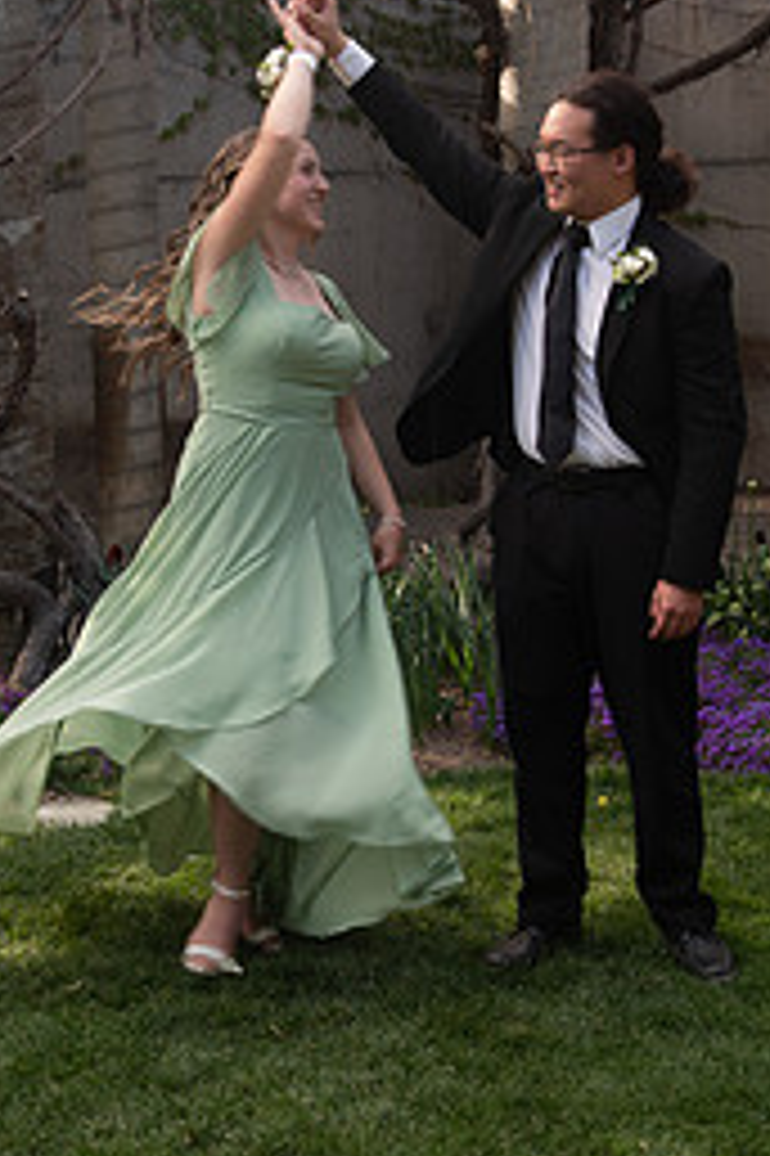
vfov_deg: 26.3
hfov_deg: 17.7
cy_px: 477
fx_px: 2474
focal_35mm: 77
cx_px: 270
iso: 250
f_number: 5.6
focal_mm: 44
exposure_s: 1/125
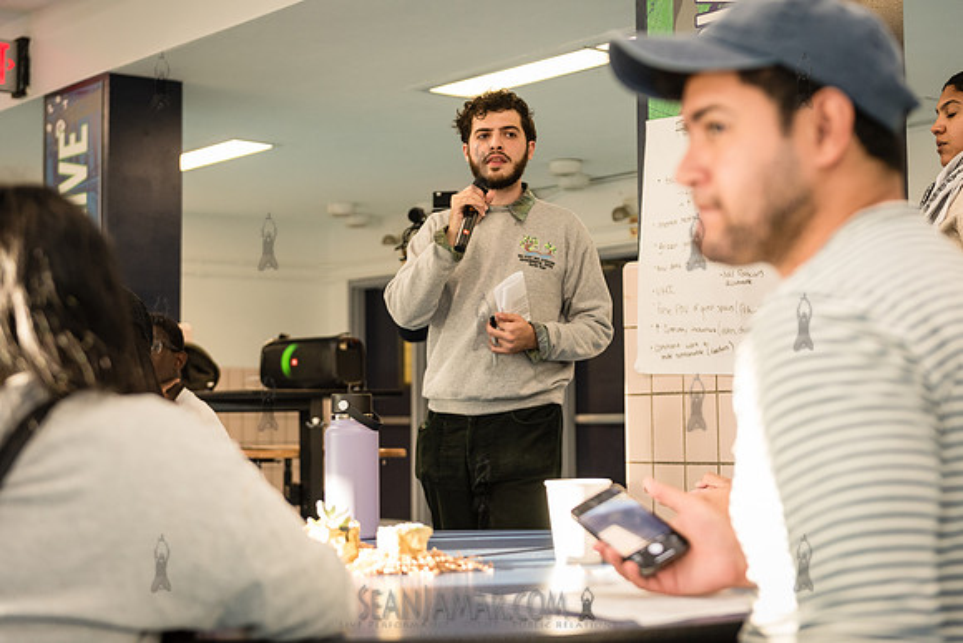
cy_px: 322
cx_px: 482
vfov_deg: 21.9
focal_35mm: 62
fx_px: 1659
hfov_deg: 32.4
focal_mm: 62
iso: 1600
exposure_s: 1/125
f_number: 3.5
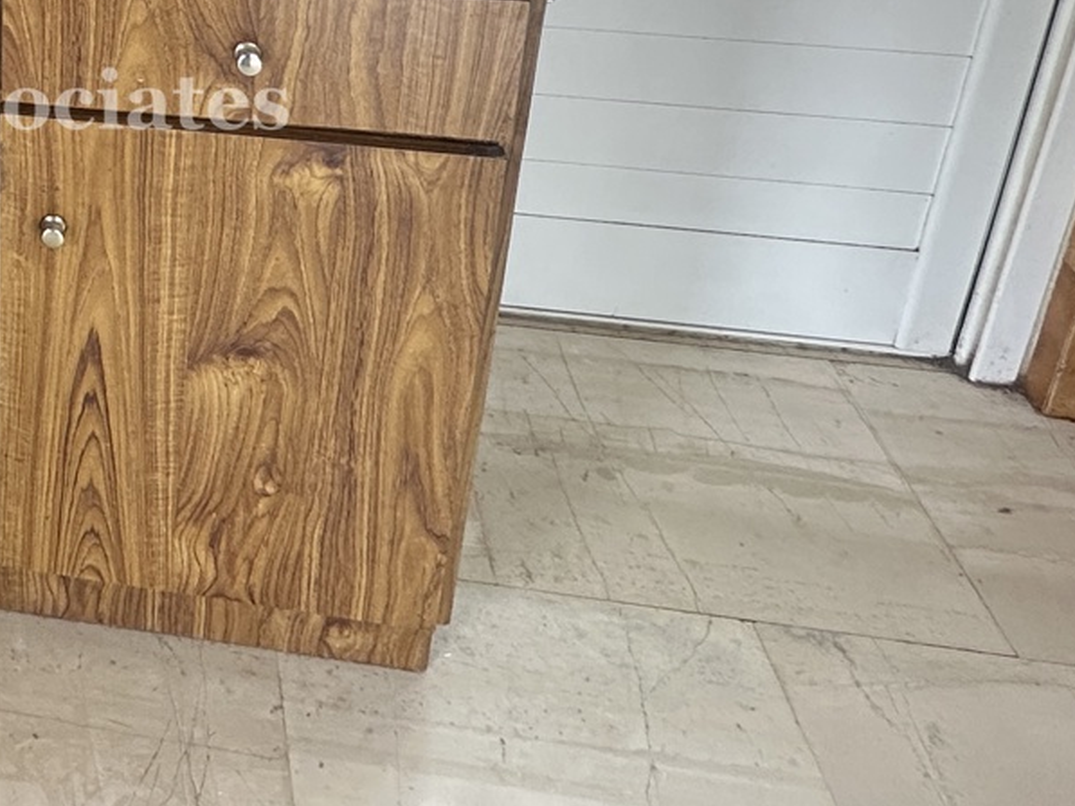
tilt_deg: -19.7
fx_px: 1398
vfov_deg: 26.4
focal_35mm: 45
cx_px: -167
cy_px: -288
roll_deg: +1.7
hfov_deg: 34.8
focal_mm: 2.22
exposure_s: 1/99
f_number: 2.2
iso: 125
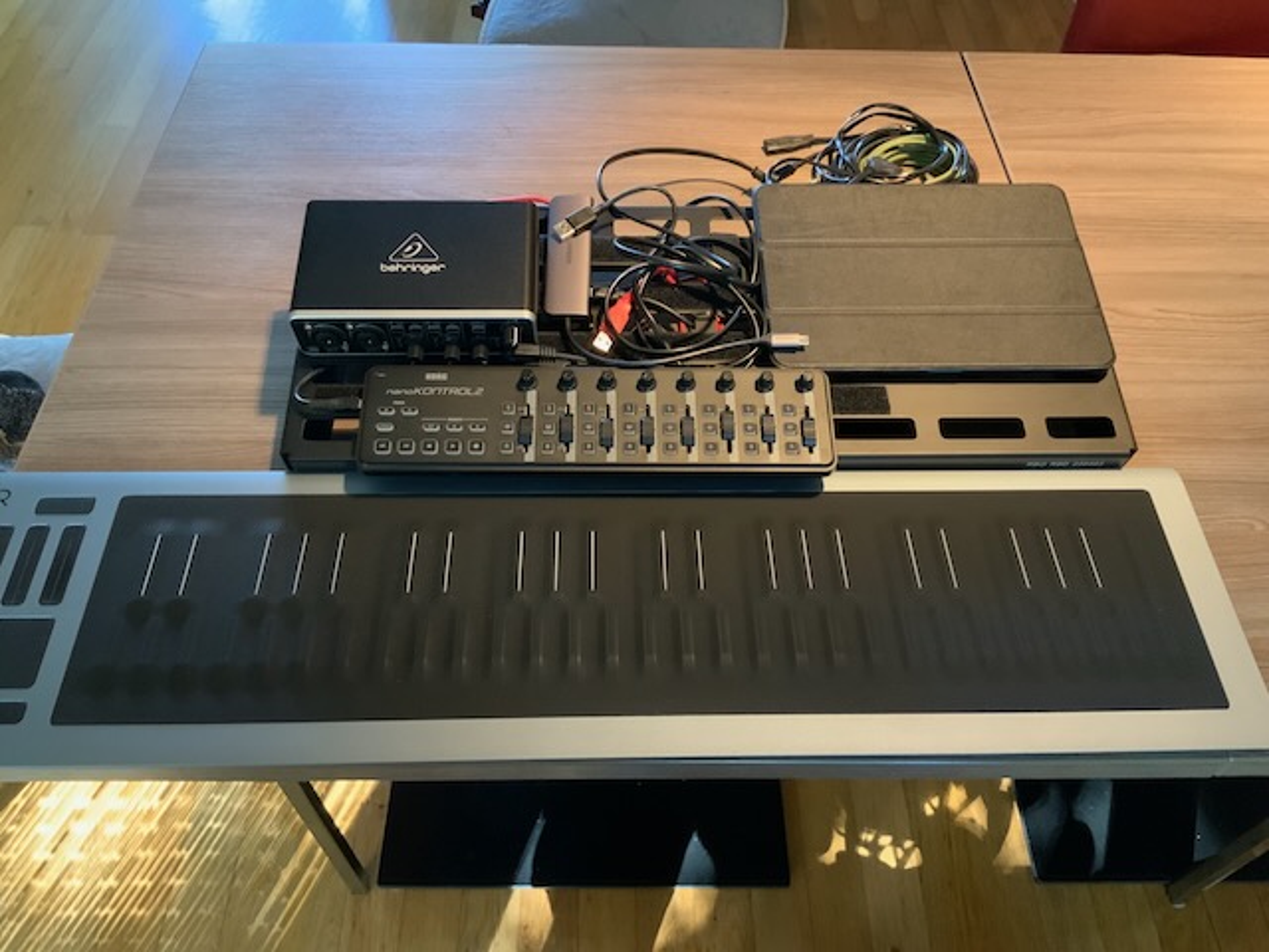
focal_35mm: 29
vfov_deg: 48.2
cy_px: 476
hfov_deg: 61.7
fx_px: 1063
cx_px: 634
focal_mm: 3
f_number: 1.8
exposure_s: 1/40
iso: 320
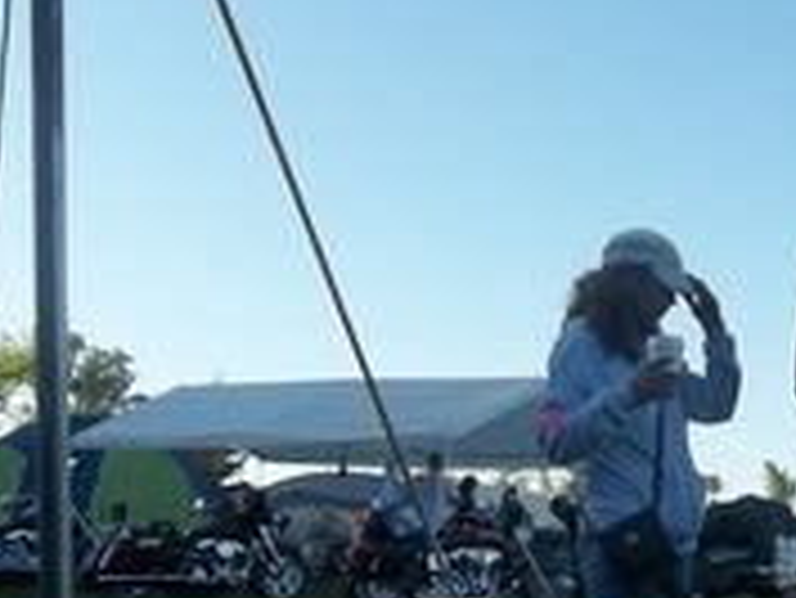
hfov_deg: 30.0
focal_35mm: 61
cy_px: 405
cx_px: 747
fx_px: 1404
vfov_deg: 23.9
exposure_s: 1/400
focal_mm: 4.9
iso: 80
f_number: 3.5
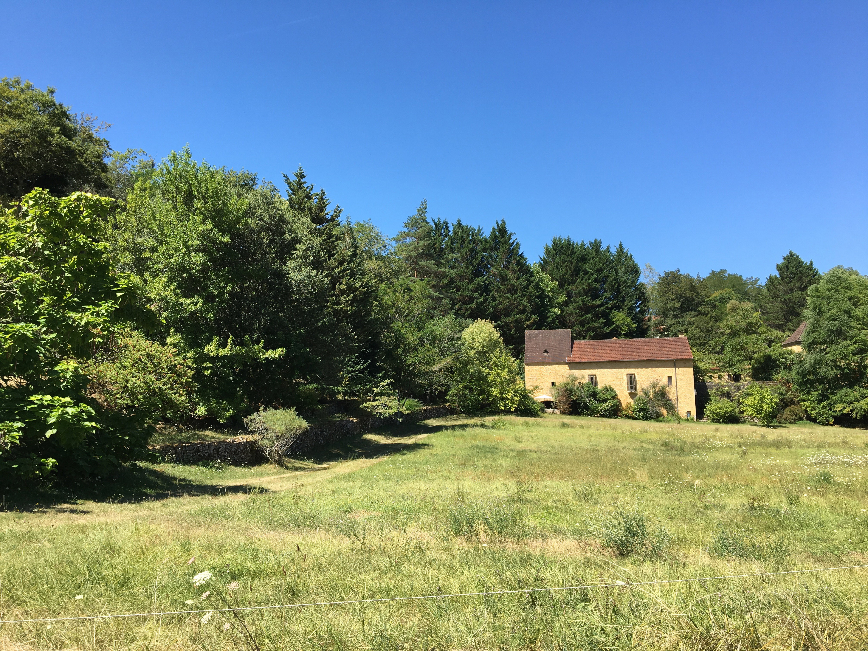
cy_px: 326
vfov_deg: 48.2
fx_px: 727
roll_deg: +1.4
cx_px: 434
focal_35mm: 29
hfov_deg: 61.7
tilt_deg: +6.1
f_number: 2.2
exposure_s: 1/874
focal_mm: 4.15
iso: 25
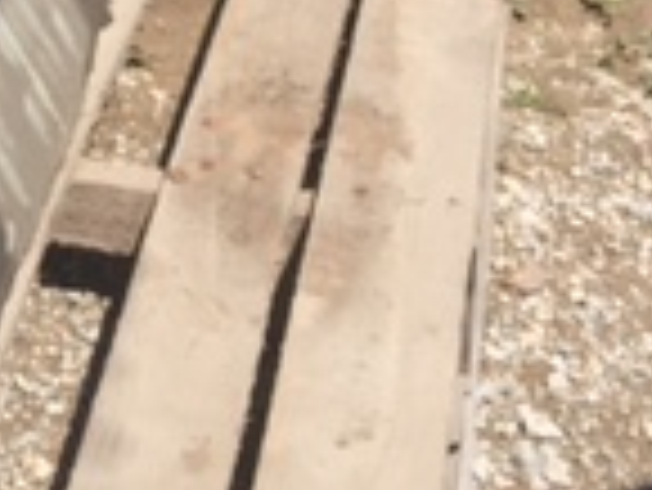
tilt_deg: -19.1
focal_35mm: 128
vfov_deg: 11.0
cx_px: -247
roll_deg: +1.0
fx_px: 2413
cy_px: -324
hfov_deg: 14.6
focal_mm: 4.15
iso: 32
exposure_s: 1/1883
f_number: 2.2
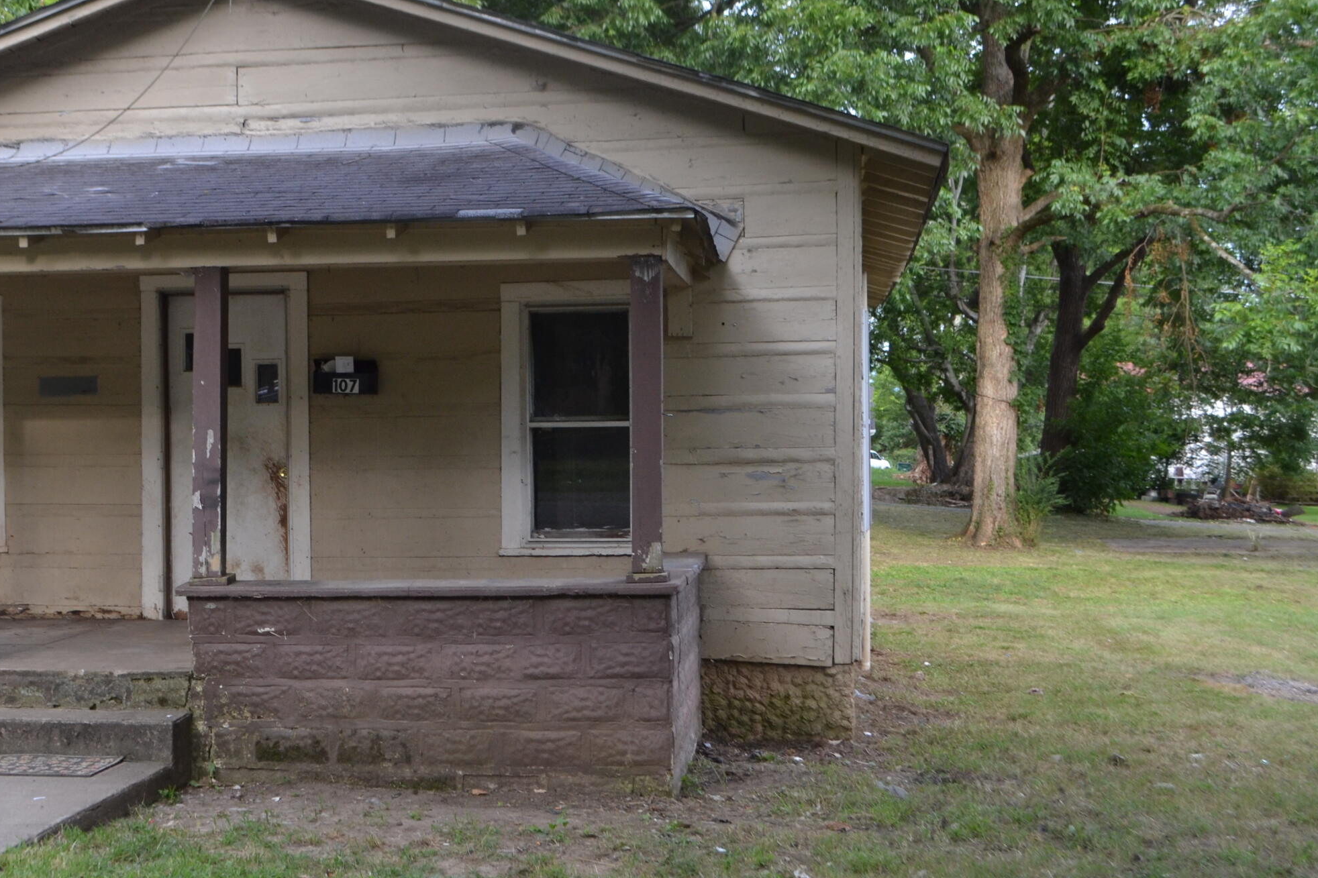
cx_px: 442
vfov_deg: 24.6
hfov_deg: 35.9
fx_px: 2013
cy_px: 433
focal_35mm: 55
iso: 400
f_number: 5.6
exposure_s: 1/125
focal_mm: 24
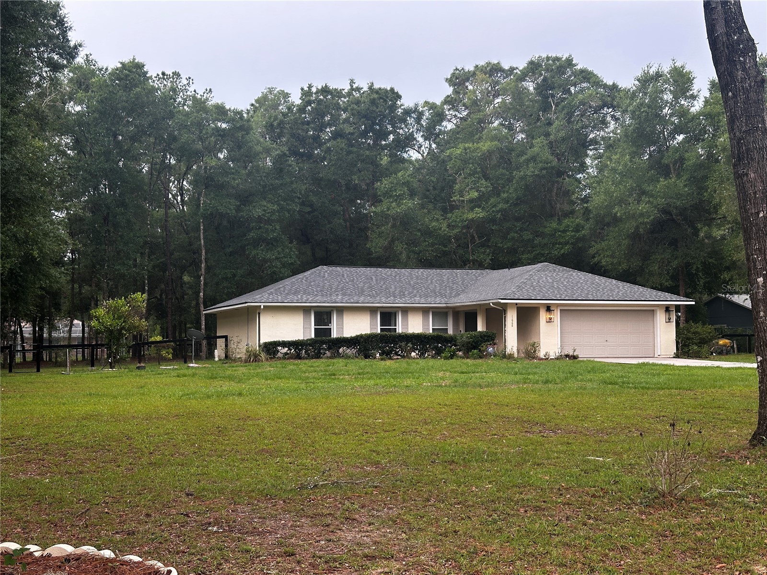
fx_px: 1064
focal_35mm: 48
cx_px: 384
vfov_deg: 30.3
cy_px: 288
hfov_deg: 39.7
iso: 64
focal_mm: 6.86
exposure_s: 1/317
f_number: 1.78
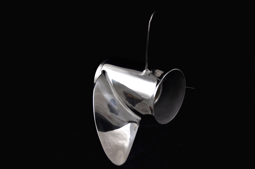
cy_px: 84
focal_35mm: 51
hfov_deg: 38.9
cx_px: 128
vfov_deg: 26.4
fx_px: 361
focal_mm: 34
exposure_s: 1/80
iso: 200
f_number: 4.2
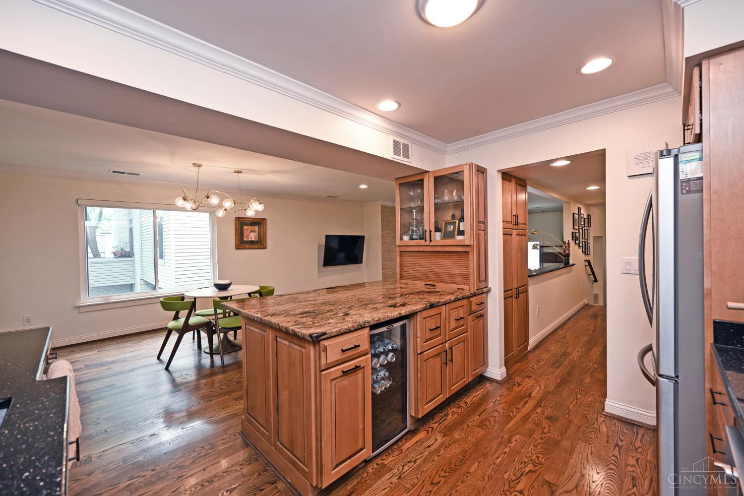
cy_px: 248
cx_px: 372
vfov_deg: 81.2
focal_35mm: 14
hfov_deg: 104.3
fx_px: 289
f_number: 4
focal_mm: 14
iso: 450
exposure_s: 1/60
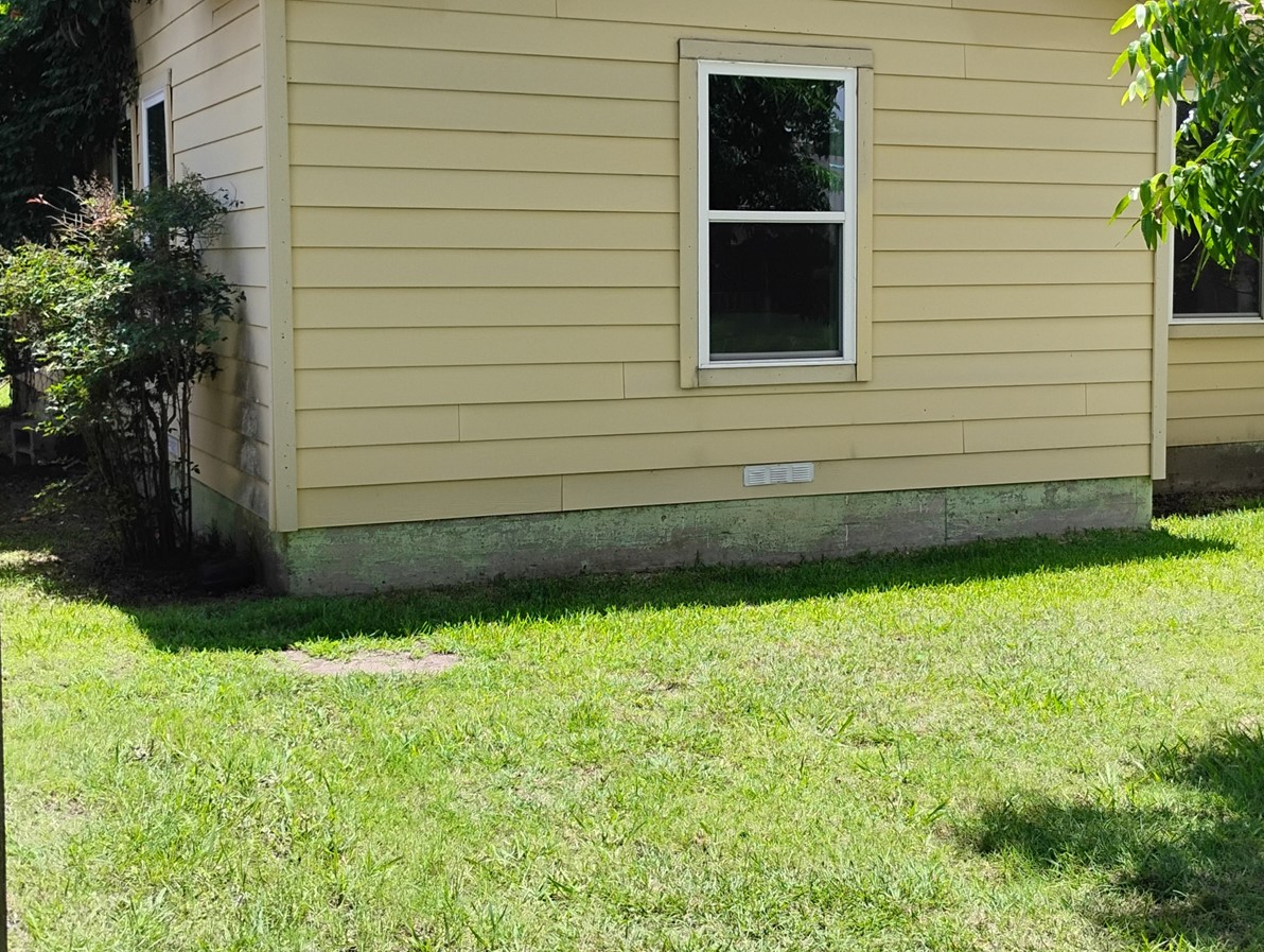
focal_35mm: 48
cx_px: 710
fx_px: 1755
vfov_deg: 30.3
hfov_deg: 39.5
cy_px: 409
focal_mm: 4.26
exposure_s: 1/497
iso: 100
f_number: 1.8
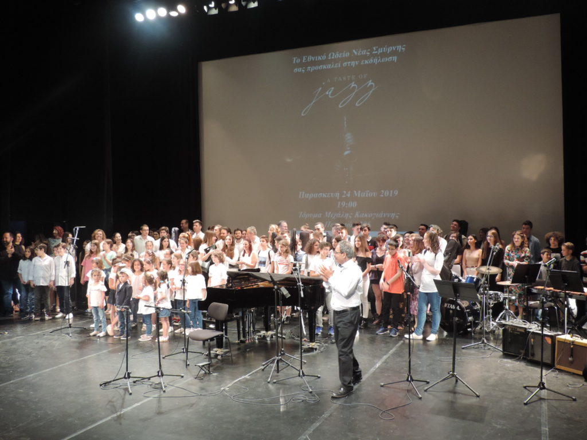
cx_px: 294
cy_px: 220
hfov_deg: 55.4
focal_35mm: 33
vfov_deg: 42.9
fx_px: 560
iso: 400
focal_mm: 5.8
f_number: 3.2
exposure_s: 1/25
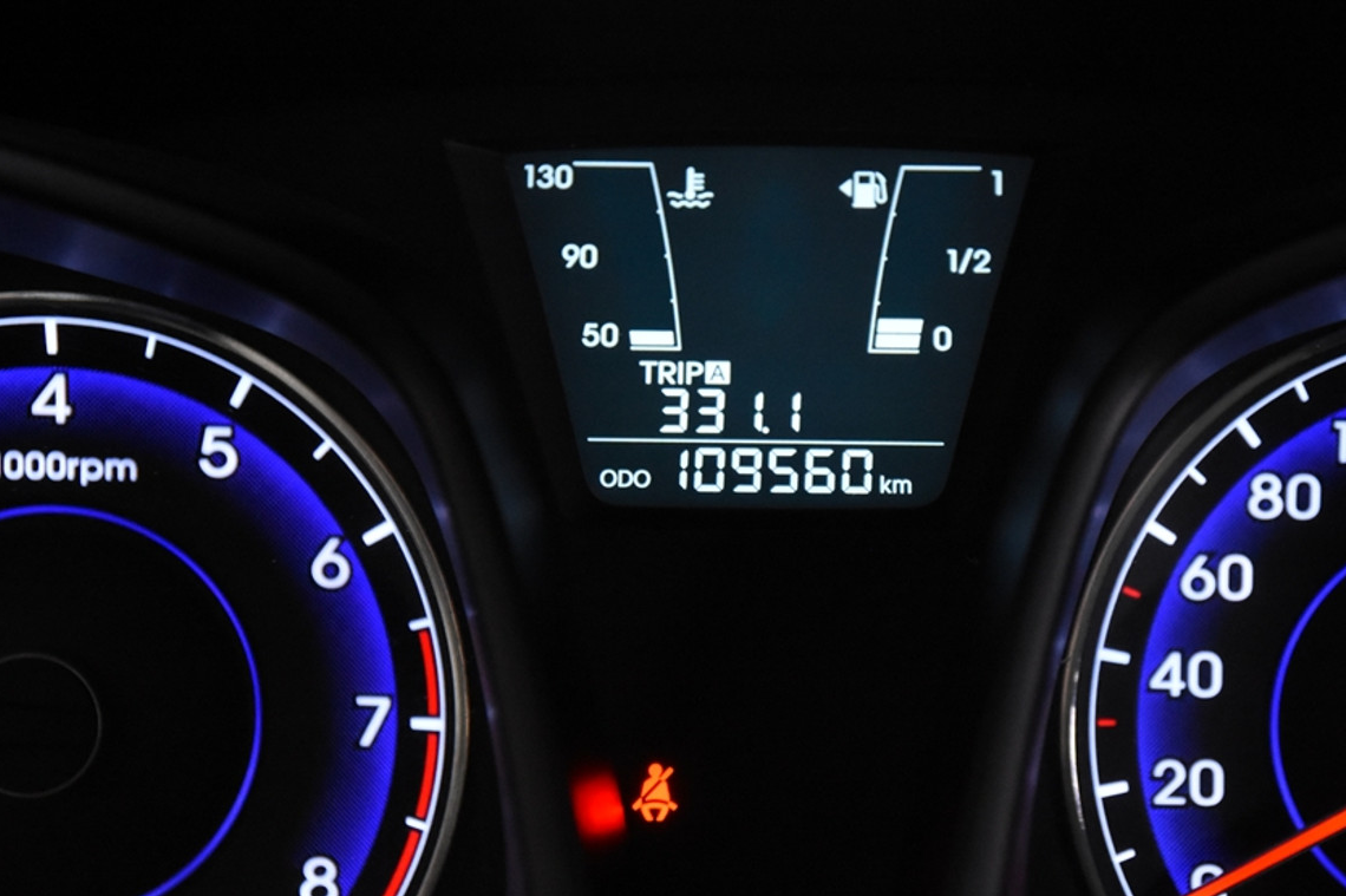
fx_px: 4821
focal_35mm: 129
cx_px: 737
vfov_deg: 10.6
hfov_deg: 15.9
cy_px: 362
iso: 5000
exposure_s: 1/125
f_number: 4
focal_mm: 70
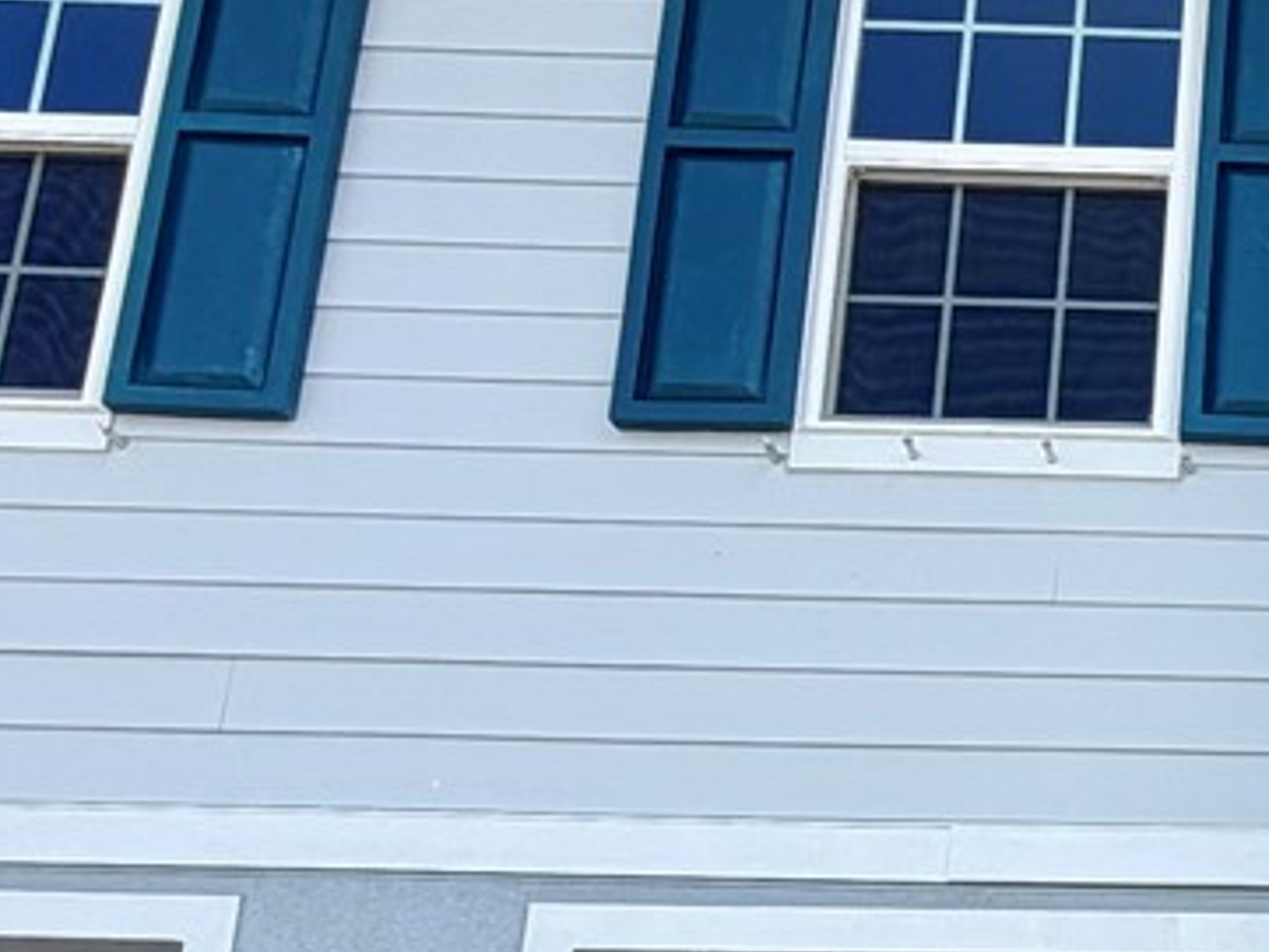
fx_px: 2274
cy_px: 1089
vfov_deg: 22.2
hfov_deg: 26.1
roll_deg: +0.2
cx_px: 1694
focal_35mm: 62
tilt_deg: +14.2
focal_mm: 2.22
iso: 40
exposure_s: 1/535
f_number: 2.2
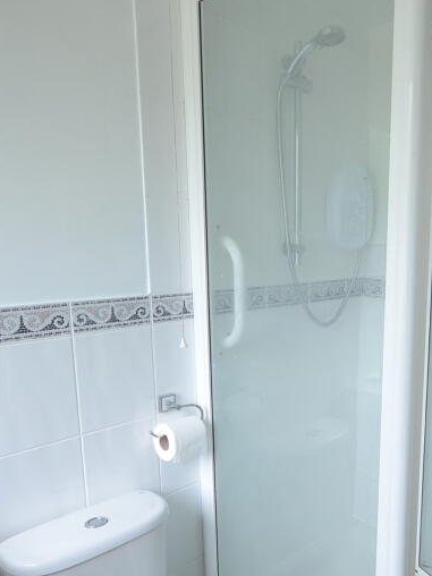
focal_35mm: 29
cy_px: 316
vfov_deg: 61.5
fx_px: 483
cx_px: 349
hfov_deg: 45.6
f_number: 4
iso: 320
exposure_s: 1/100
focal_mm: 10
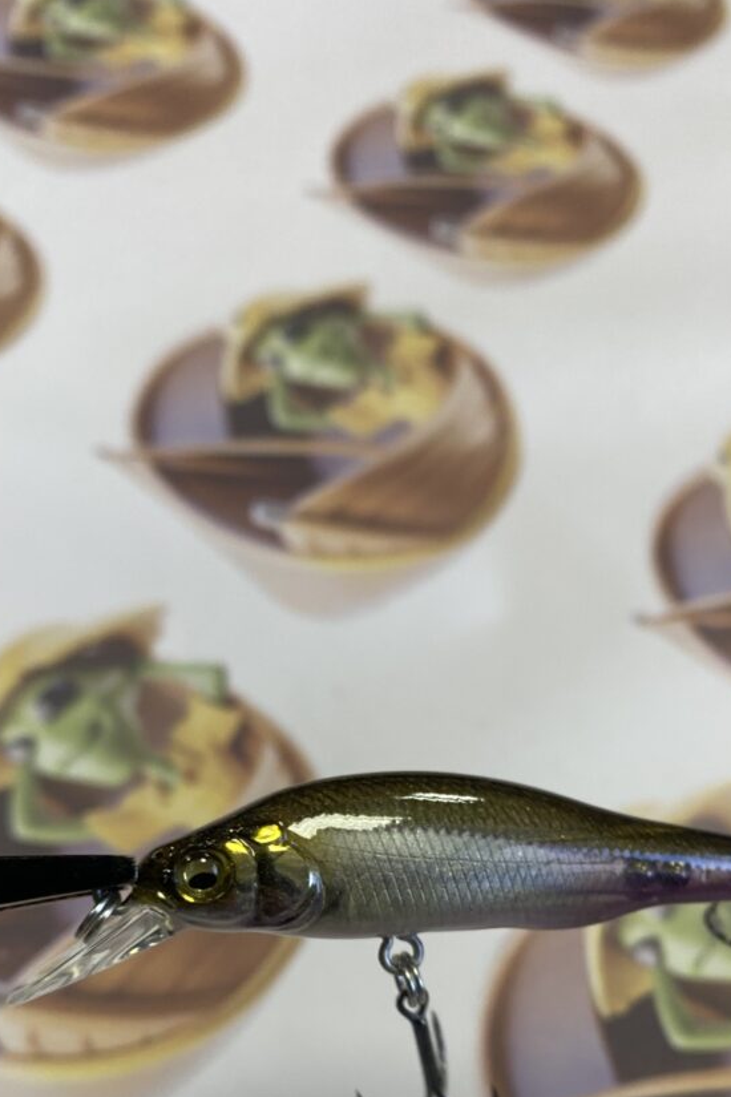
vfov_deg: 44.4
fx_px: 1279
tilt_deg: -55.2
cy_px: 861
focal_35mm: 42
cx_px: 433
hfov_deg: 31.8
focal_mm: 4.25
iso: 125
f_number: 1.8
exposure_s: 1/120
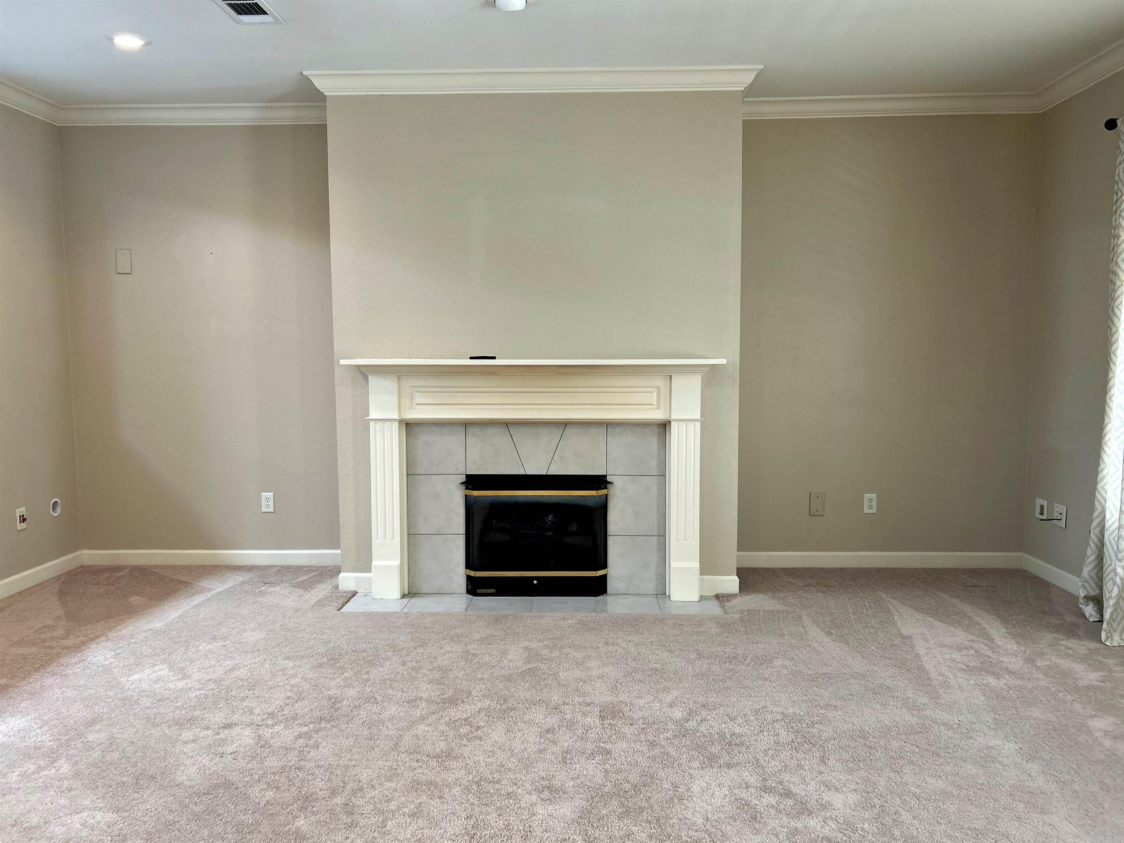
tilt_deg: -4.3
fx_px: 844
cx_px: 562
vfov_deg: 53.1
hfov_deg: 67.3
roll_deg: +0.9
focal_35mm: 26
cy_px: 422
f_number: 1.5
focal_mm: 5.7
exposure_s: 1/60
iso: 100
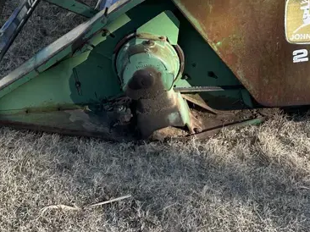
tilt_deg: -22.9
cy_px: 3
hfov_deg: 30.6
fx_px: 564
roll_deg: -0.7
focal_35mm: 63
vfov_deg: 22.4
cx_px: 195
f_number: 1.78
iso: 80
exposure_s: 1/1393
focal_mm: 6.86
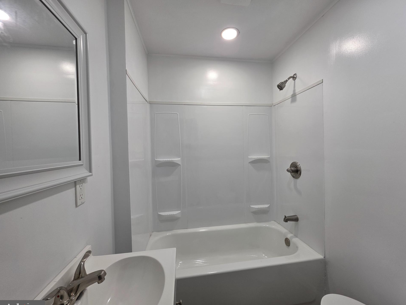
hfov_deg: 102.0
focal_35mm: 14
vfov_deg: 85.7
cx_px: 210
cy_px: 153
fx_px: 164
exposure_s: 1/120
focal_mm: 2.2
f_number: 1.9
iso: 80
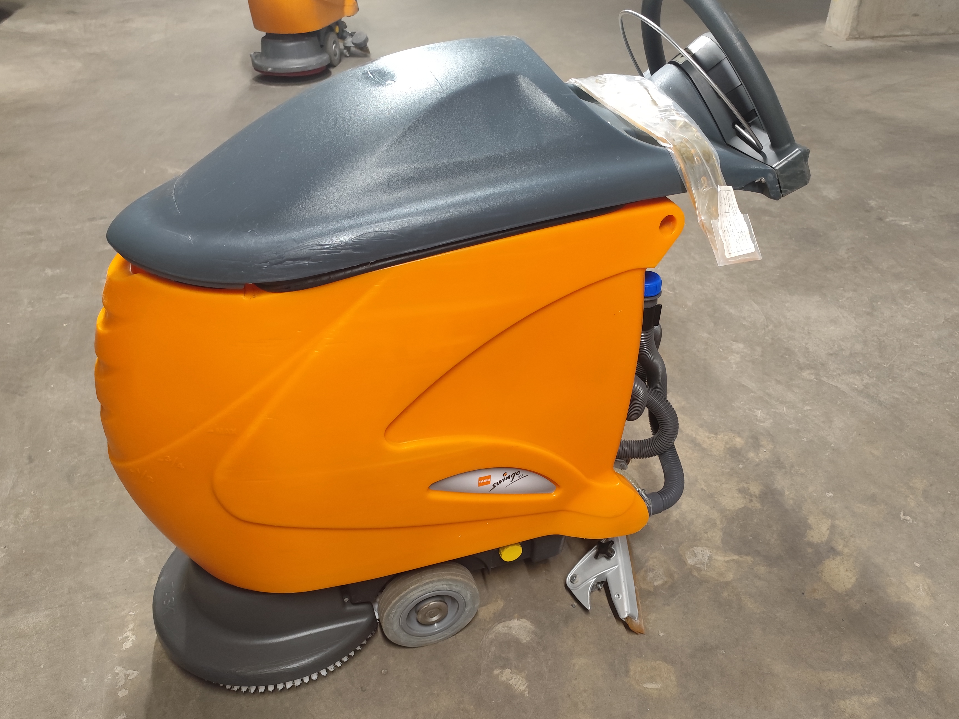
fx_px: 748
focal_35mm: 27
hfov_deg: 65.2
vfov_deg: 51.1
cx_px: 530
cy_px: 419
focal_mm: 6.14
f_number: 1.65
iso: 1600
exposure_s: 1/50
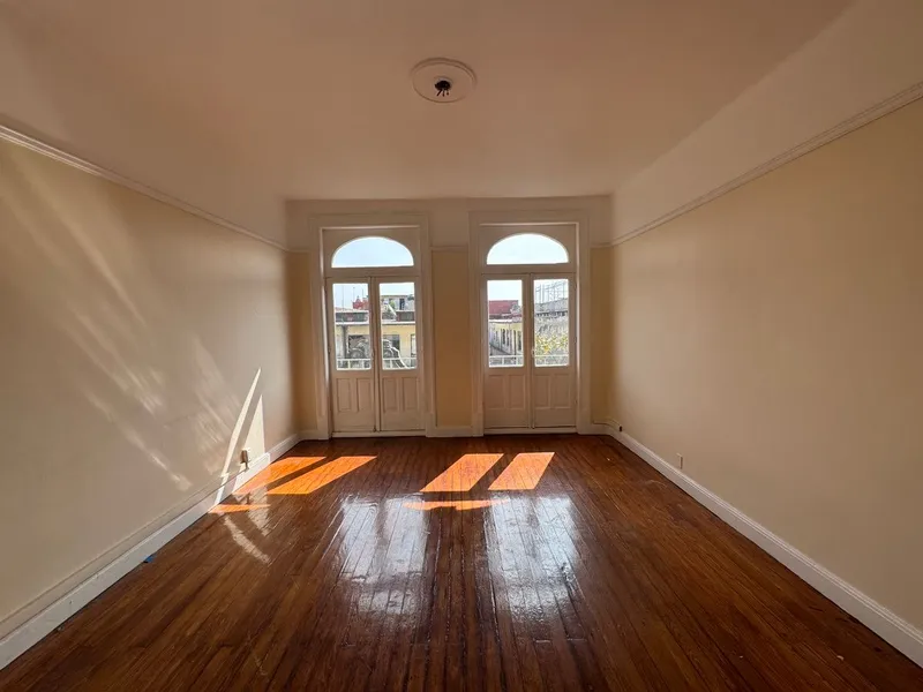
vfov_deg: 85.7
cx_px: 462
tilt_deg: -3.2
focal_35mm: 14
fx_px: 373
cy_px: 346
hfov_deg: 102.1
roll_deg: +1.4
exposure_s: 1/386
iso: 40
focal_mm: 2.22
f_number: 2.2
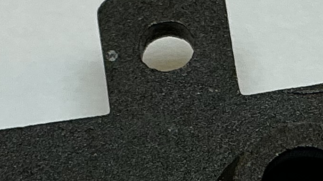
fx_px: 1593
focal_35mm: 186
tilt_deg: -66.1
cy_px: 141
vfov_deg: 6.5
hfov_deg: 11.6
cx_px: 243
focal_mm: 3
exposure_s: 1/100
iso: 20
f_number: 1.8
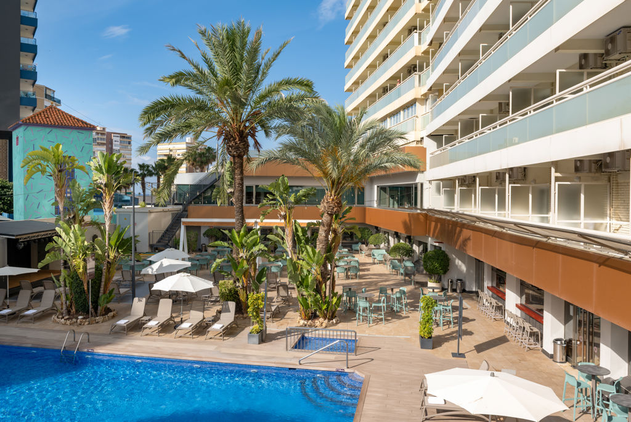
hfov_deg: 54.4
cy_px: 211
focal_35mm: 35
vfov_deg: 37.9
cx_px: 316
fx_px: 614
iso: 100
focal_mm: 35
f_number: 8
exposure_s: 1/500
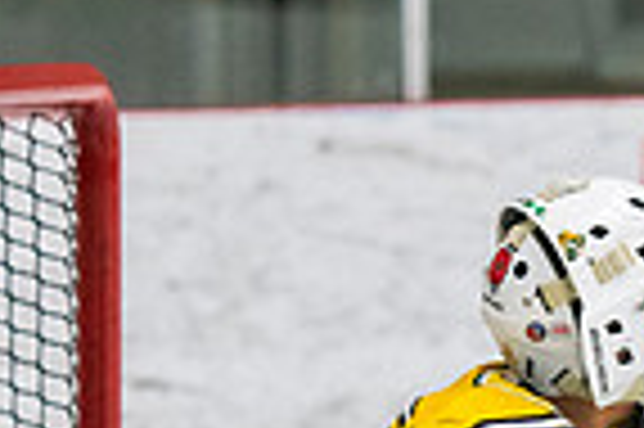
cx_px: 644
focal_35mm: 634
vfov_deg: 2.2
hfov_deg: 3.3
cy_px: 730
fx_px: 11328
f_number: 3.2
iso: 2500
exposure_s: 1/640
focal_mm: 116
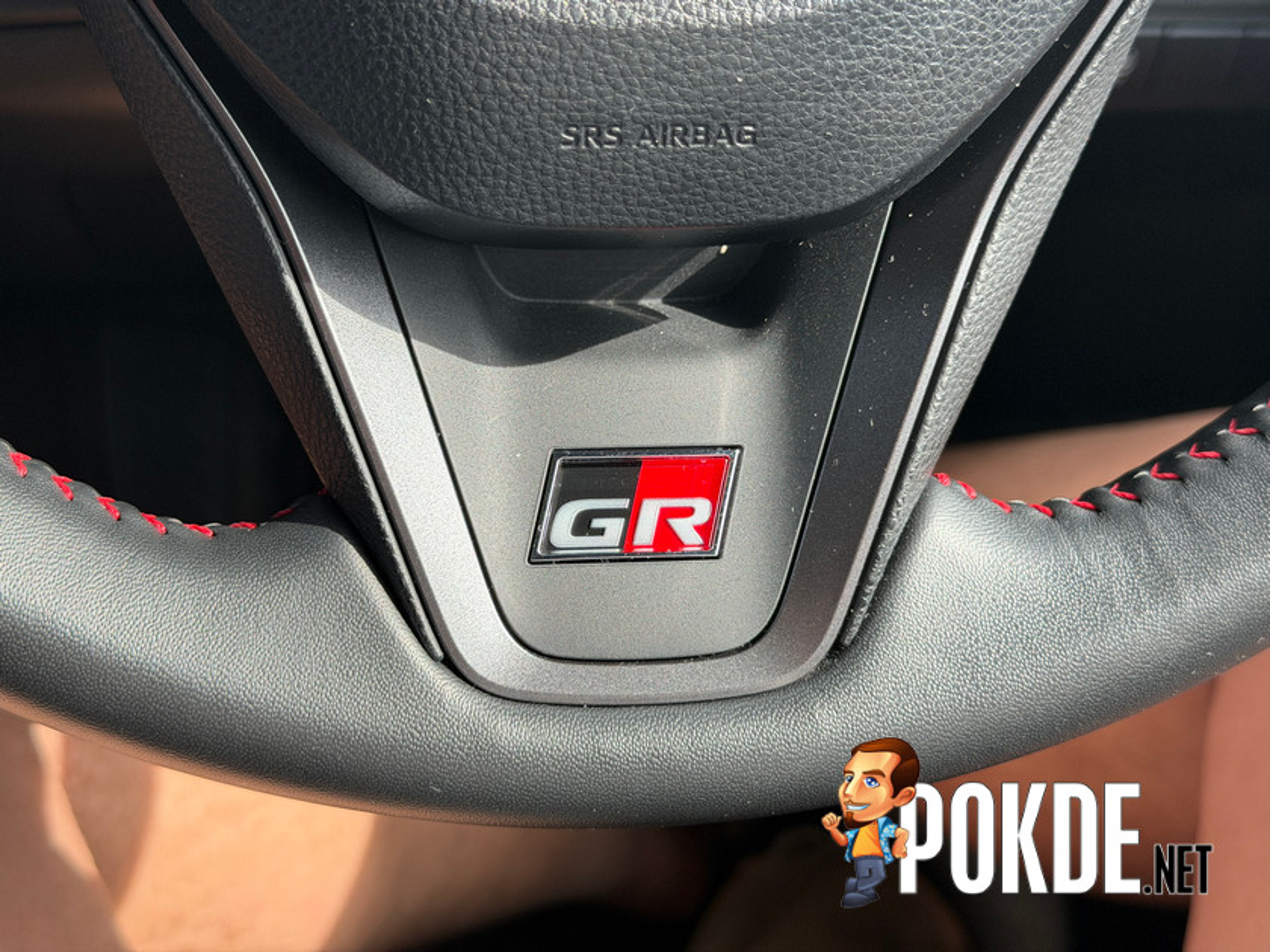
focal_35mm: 48
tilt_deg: -39.3
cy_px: 476
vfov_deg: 30.3
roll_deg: -4.3
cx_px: 635
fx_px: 1761
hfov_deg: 39.7
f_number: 1.78
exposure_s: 1/368
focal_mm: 6.76
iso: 80
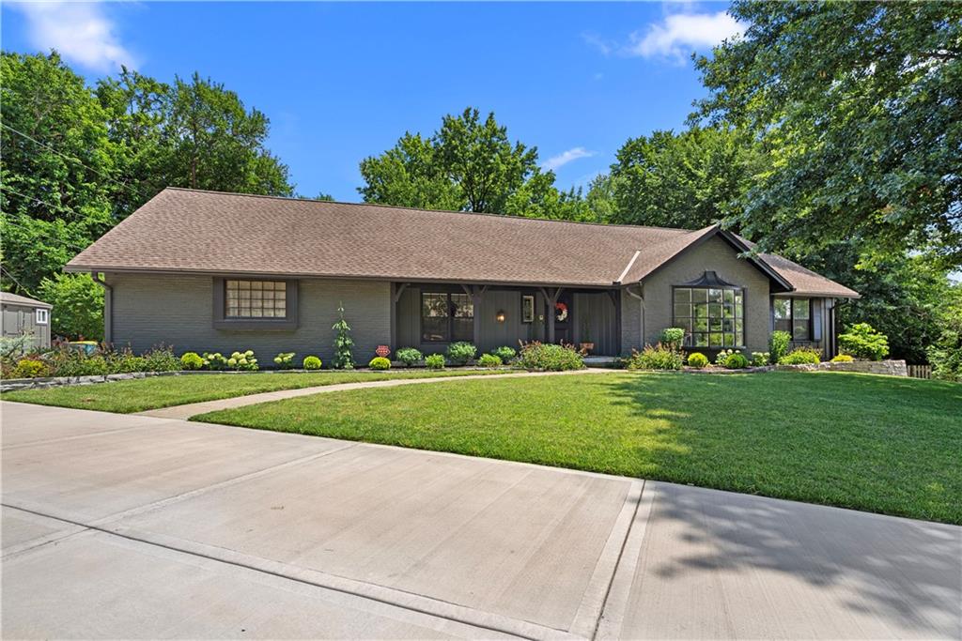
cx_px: 481
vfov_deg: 73.8
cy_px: 320
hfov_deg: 96.7
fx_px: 428
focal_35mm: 16
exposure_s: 1/13
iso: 320
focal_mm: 16
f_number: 7.1
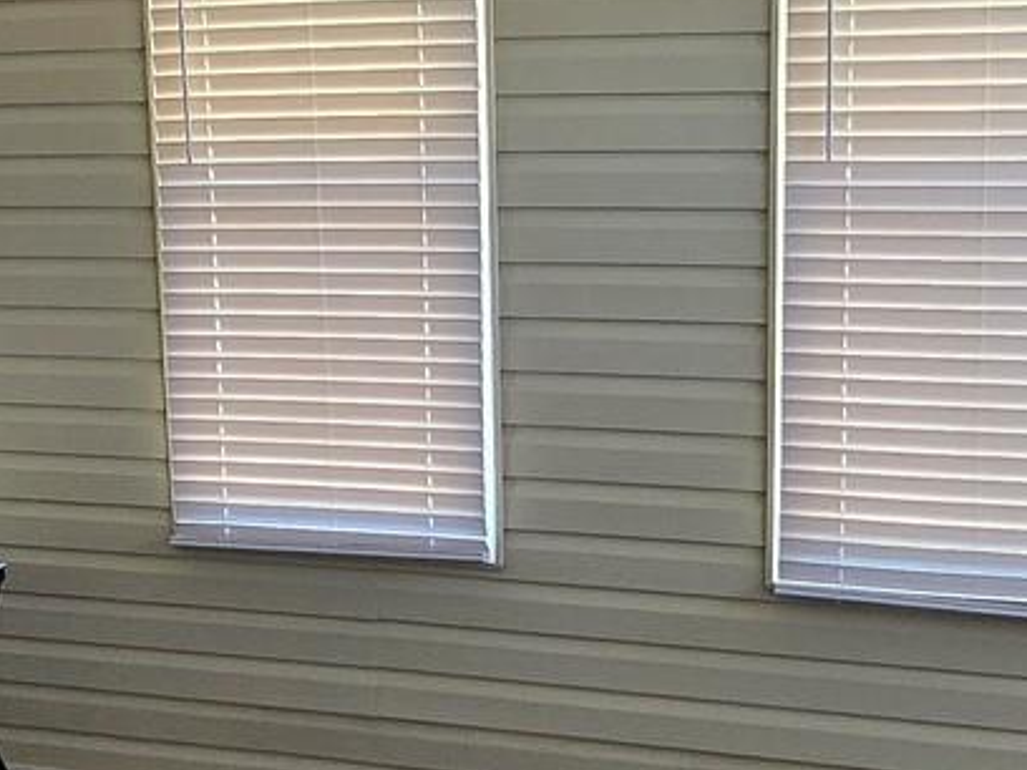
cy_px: 408
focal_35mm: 51
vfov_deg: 28.6
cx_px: 559
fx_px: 1513
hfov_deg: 37.5
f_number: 2.2
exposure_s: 1/100
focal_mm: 2.2
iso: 250
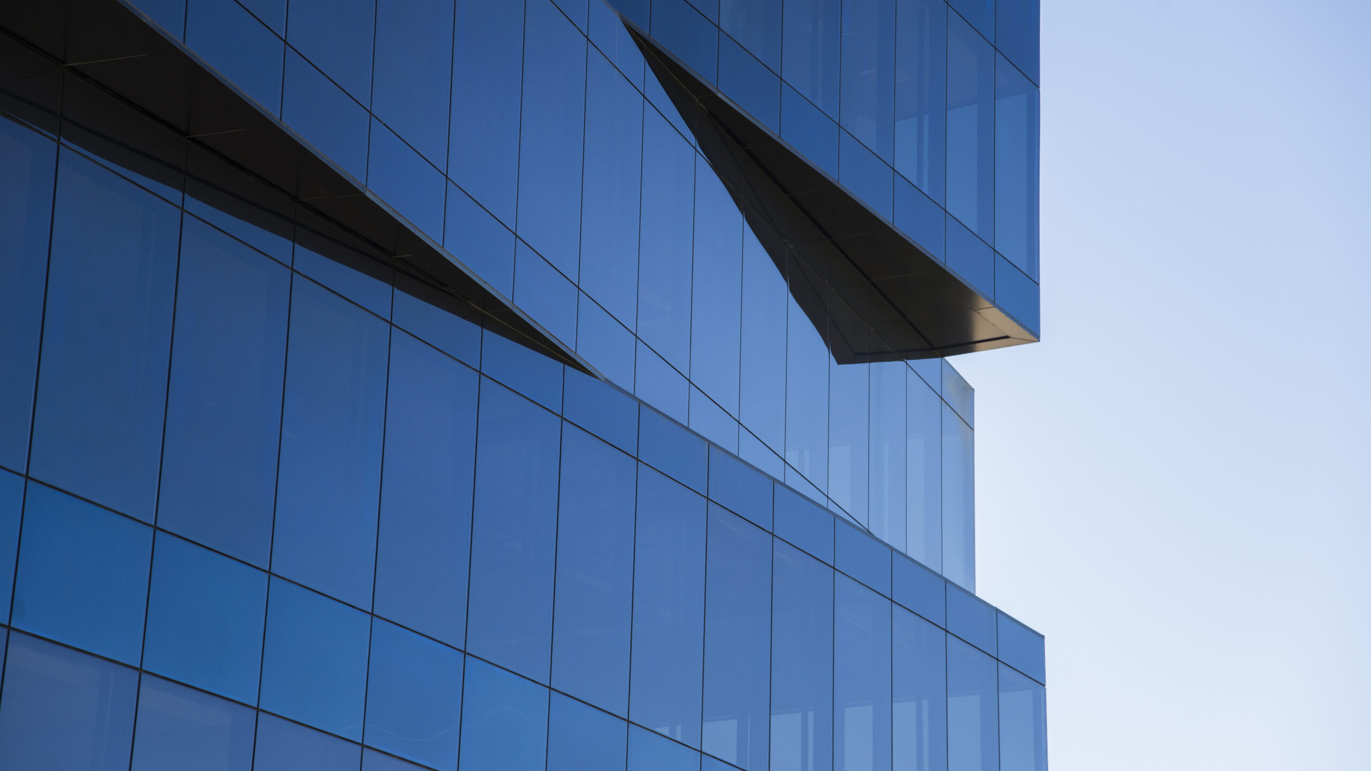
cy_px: 392
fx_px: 3054
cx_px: 686
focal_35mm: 84
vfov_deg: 14.4
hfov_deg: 25.3
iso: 100
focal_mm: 80
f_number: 4.5
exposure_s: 1/400
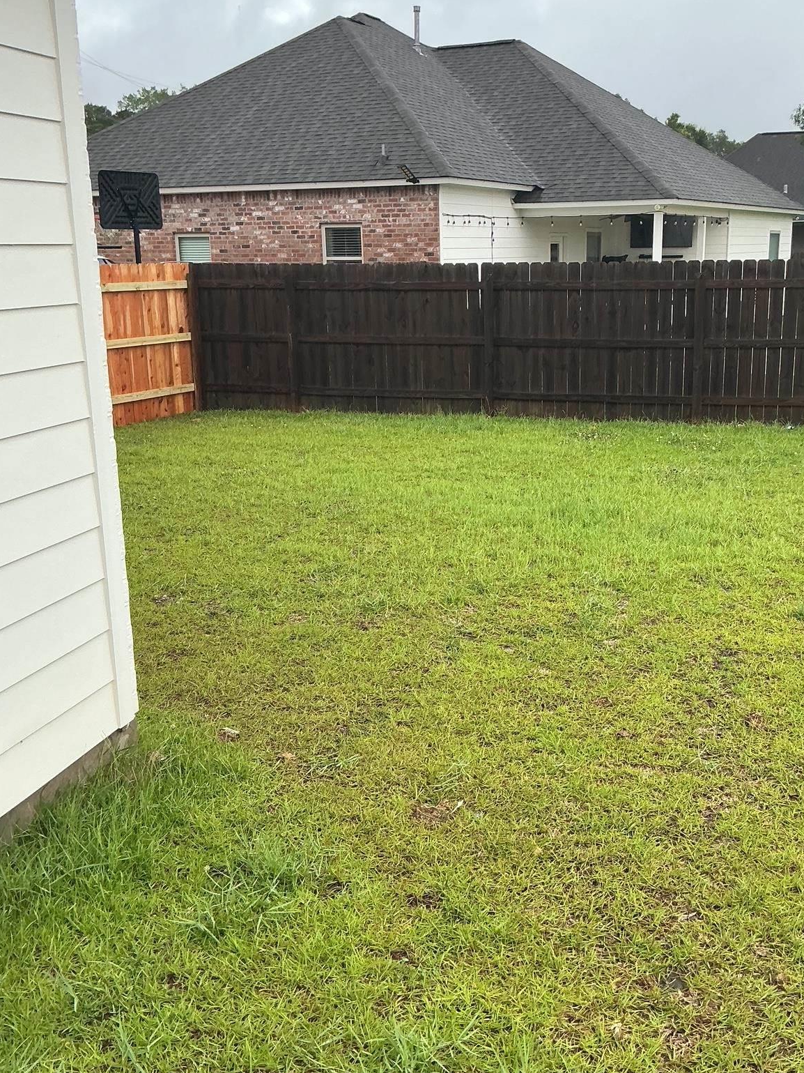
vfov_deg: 49.0
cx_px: 468
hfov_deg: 37.6
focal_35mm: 38
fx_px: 1177
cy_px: 556
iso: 32
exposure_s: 1/120
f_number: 1.8
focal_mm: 3
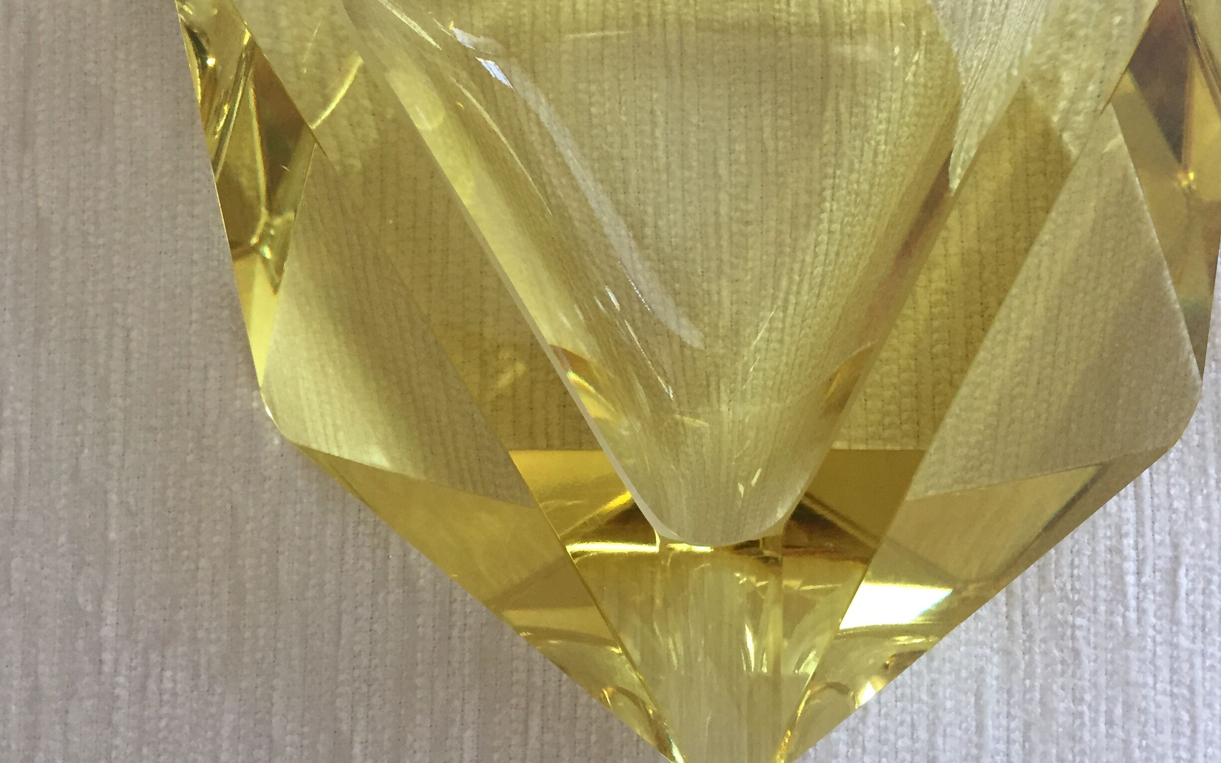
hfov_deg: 48.0
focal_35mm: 41
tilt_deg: -85.4
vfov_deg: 30.7
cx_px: 727
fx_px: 1364
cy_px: 187
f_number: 2.2
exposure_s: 1/33
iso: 64
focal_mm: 4.15
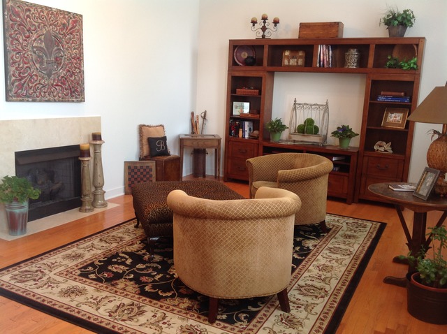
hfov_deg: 52.7
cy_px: 167
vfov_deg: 40.6
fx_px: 451
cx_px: 224
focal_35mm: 35
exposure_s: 1/15
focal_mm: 4.28
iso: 64
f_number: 2.4
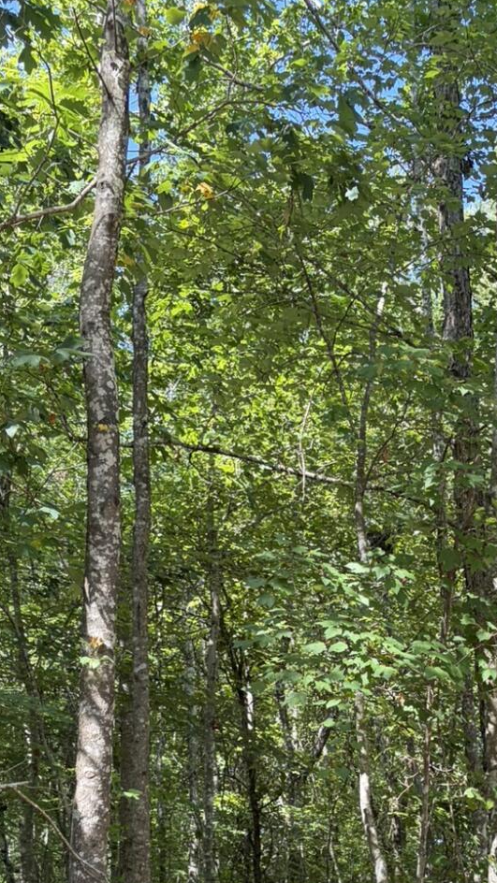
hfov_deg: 19.9
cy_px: 734
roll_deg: +1.2
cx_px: 352
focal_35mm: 60
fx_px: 1406
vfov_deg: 33.6
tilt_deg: +8.4
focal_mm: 5.96
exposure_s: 1/252
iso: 50
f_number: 1.6
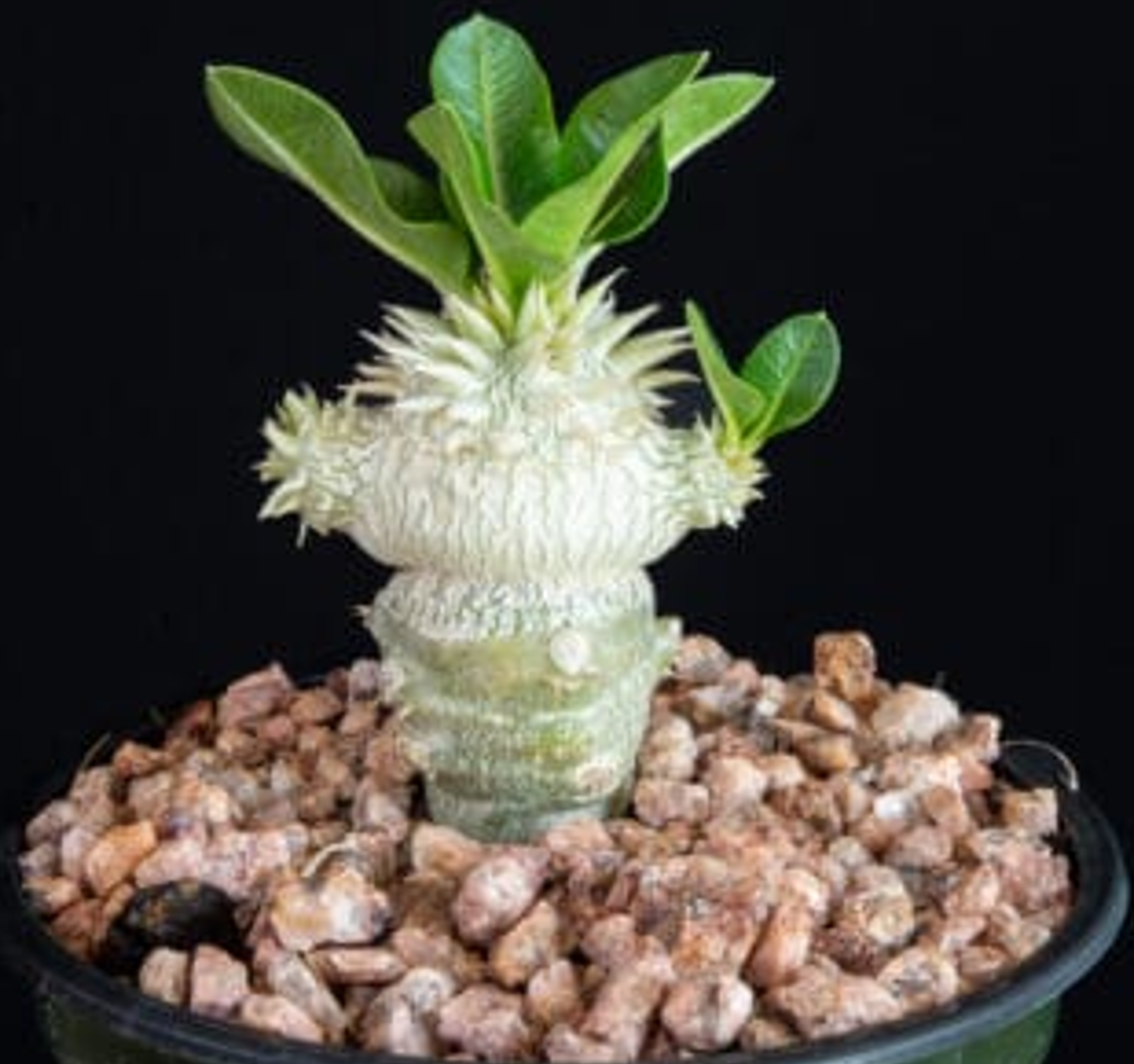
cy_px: 508
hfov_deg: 21.2
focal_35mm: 84
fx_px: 3019
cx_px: 701
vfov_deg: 20.0
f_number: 36
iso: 100
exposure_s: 5
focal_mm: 60
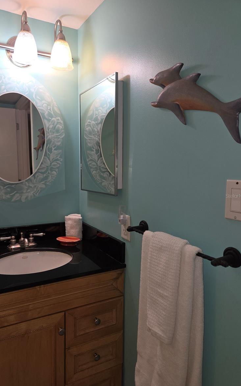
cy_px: 196
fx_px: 263
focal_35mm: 25
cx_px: 101
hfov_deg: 49.1
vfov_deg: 72.5
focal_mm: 5.4
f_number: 1.8
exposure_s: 1/60
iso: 40
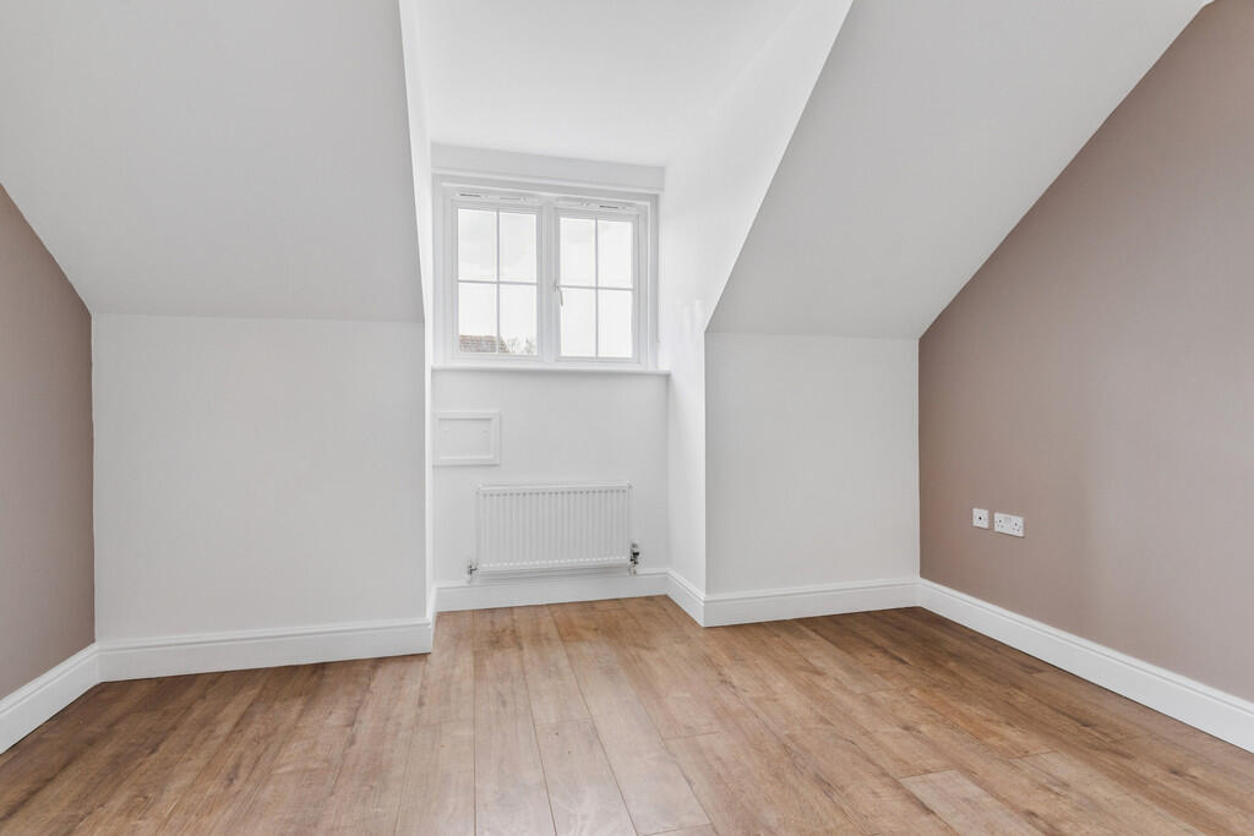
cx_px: 627
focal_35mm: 18
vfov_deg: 67.4
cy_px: 418
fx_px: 627
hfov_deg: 90.0
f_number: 6.3
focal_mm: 18
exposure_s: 1/40
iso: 800
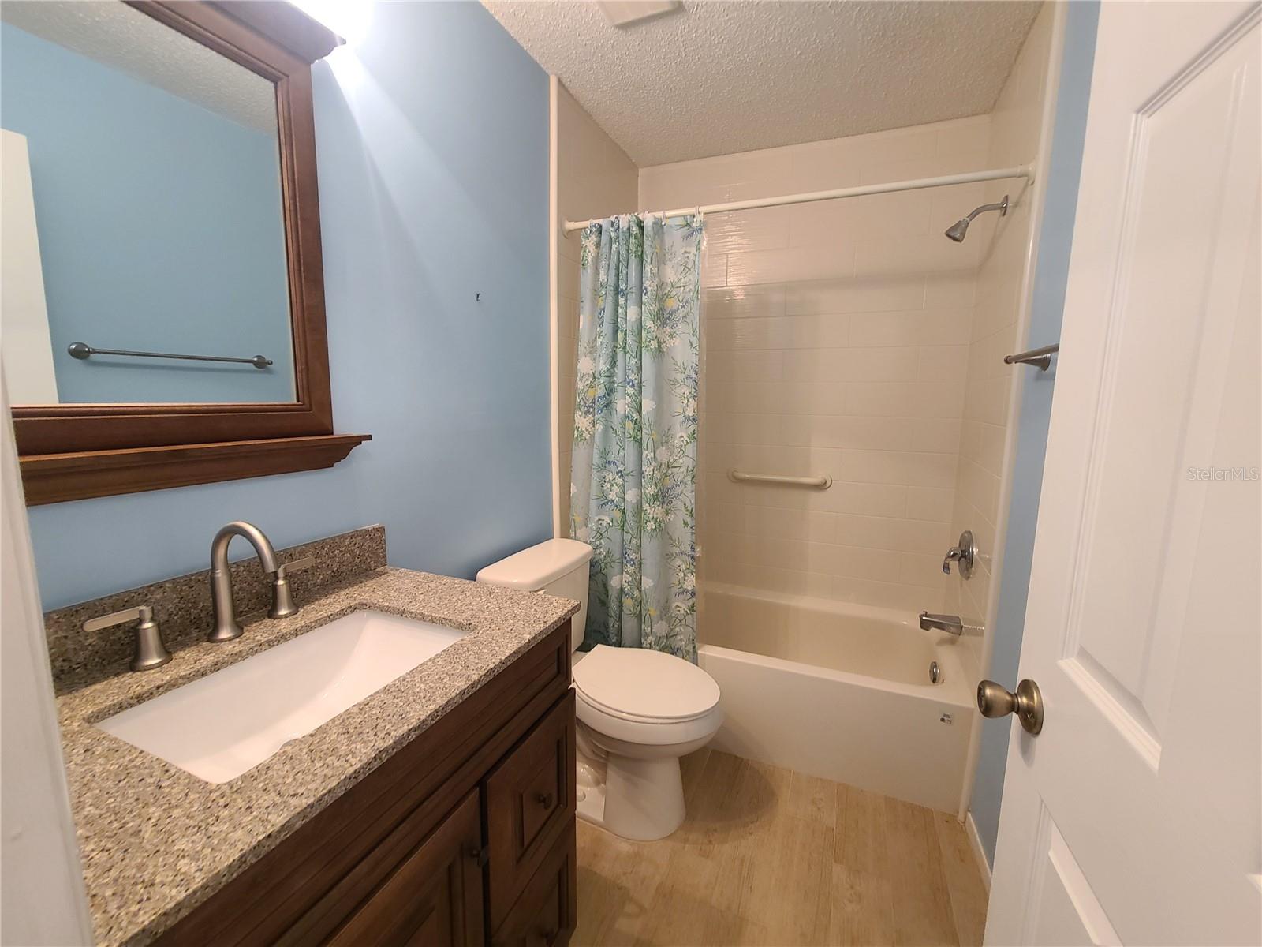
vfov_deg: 89.9
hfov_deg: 106.2
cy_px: 474
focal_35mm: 13
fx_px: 474
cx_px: 631
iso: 320
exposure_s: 1/40
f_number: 2.2
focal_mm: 2.2
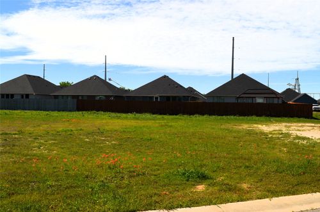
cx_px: 160
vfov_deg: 34.1
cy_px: 106
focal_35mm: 39
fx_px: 346
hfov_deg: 49.6
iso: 100
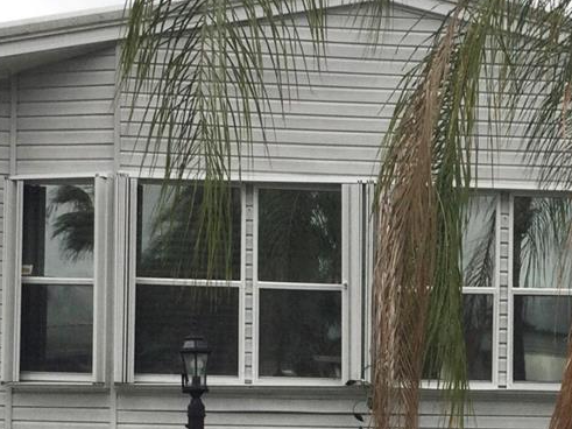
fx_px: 1669
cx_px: 543
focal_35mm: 101
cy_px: 408
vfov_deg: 14.5
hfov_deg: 19.0
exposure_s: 1/124
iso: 25
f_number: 2.4
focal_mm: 3.3
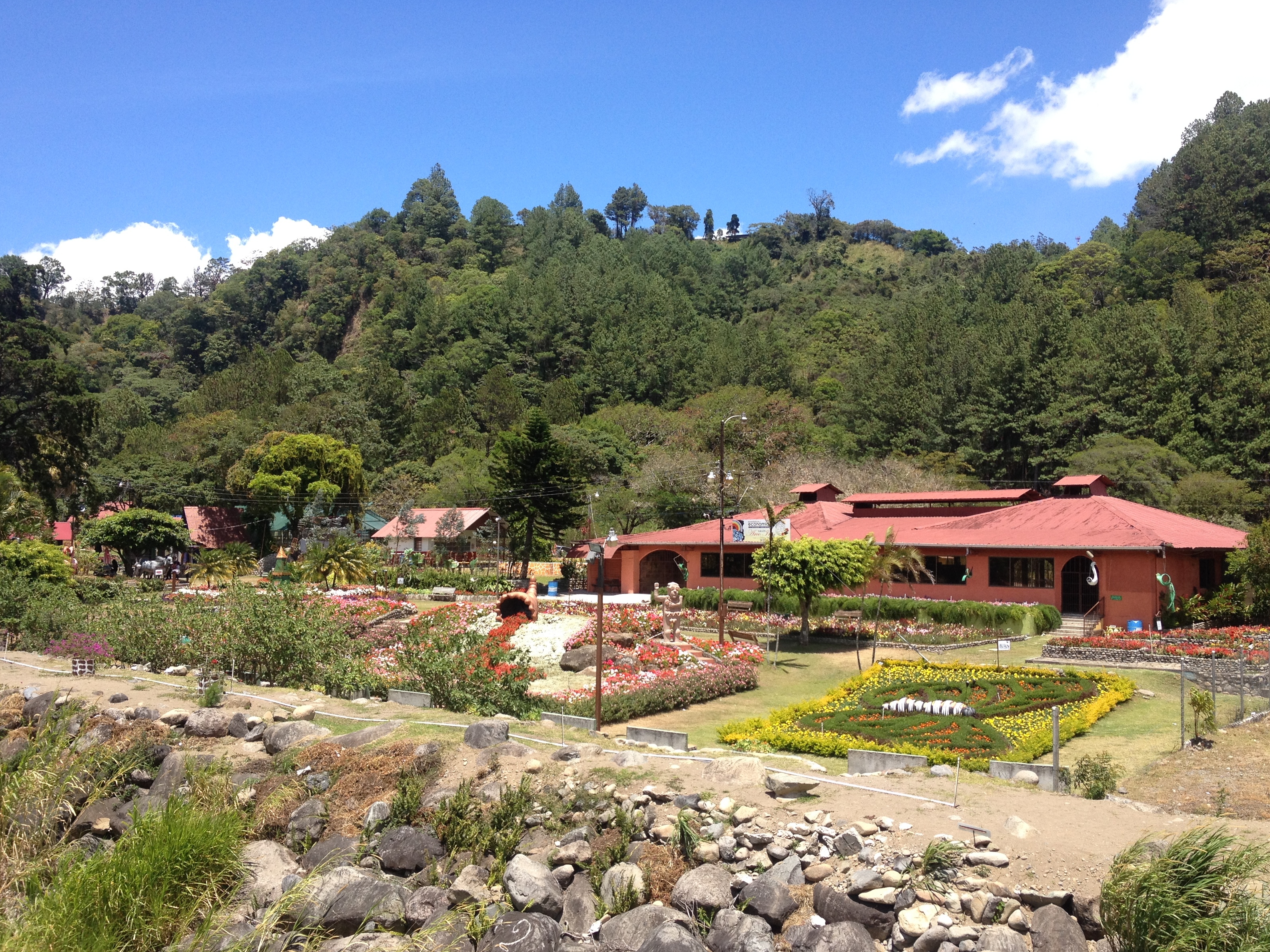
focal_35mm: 36
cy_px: 482
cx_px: 645
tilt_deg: -0.4
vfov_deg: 39.7
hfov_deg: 51.4
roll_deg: -0.9
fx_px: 1321
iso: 50
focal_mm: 4.28
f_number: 2.4
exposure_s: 1/951
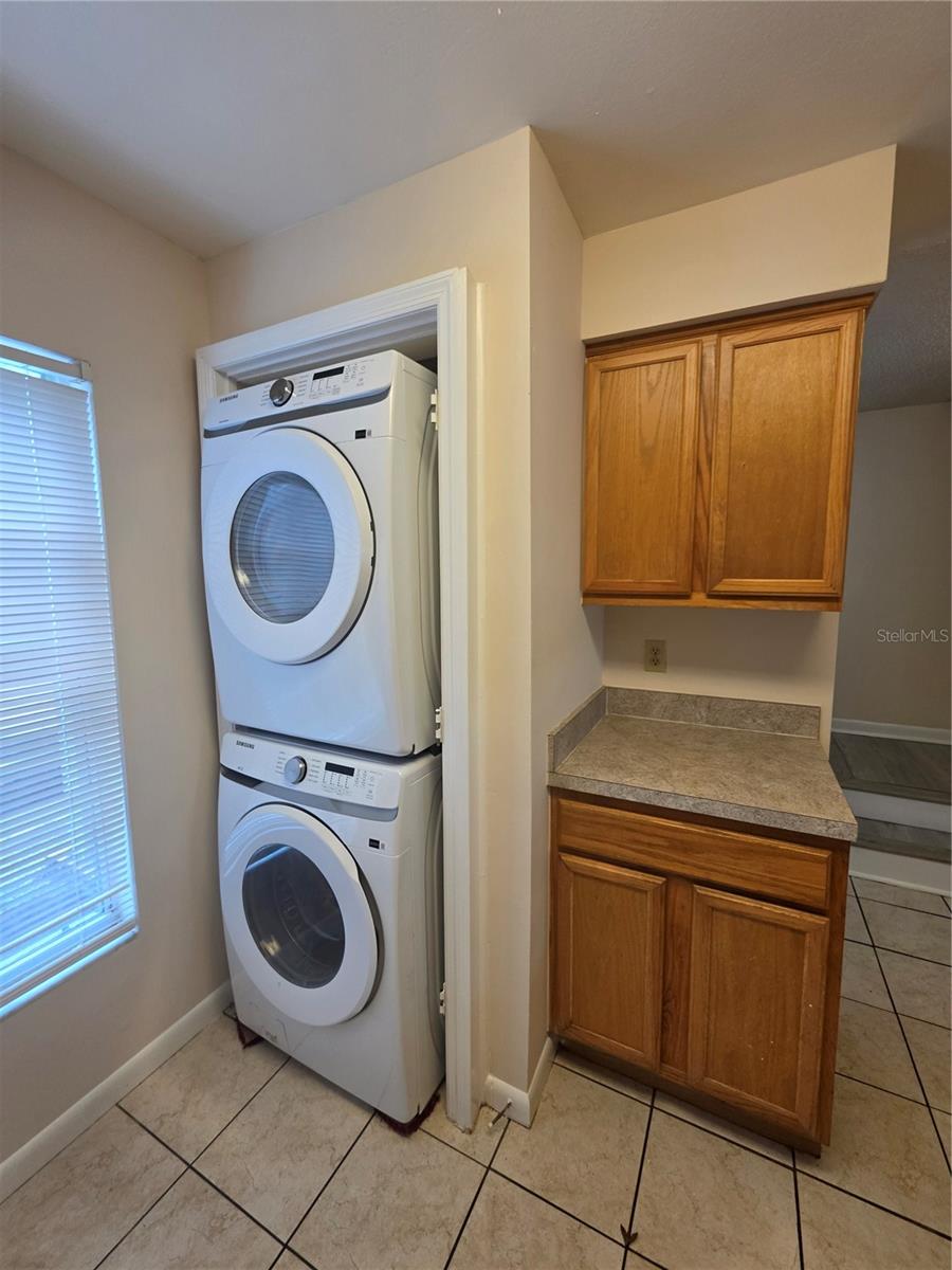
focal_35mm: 13
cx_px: 476
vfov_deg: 106.2
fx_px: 477
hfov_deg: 89.9
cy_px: 635
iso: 160
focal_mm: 2.2
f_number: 1.9
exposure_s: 1/120
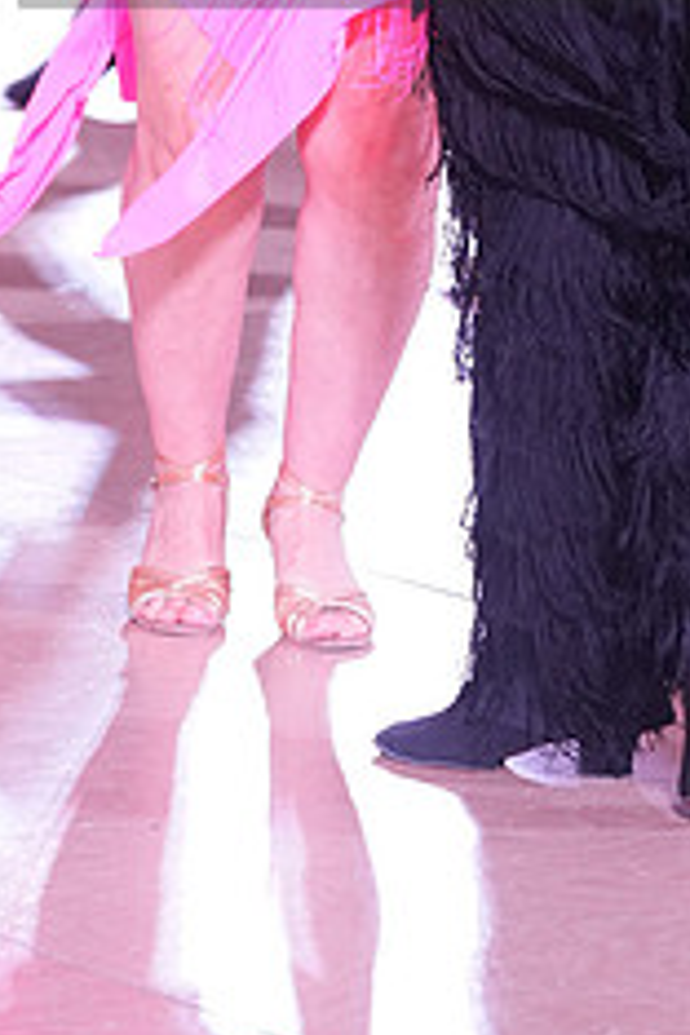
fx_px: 8854
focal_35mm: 308
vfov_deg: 6.7
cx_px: 630
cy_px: -137
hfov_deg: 4.5
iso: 2000
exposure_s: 1/250
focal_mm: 124
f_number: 4.5
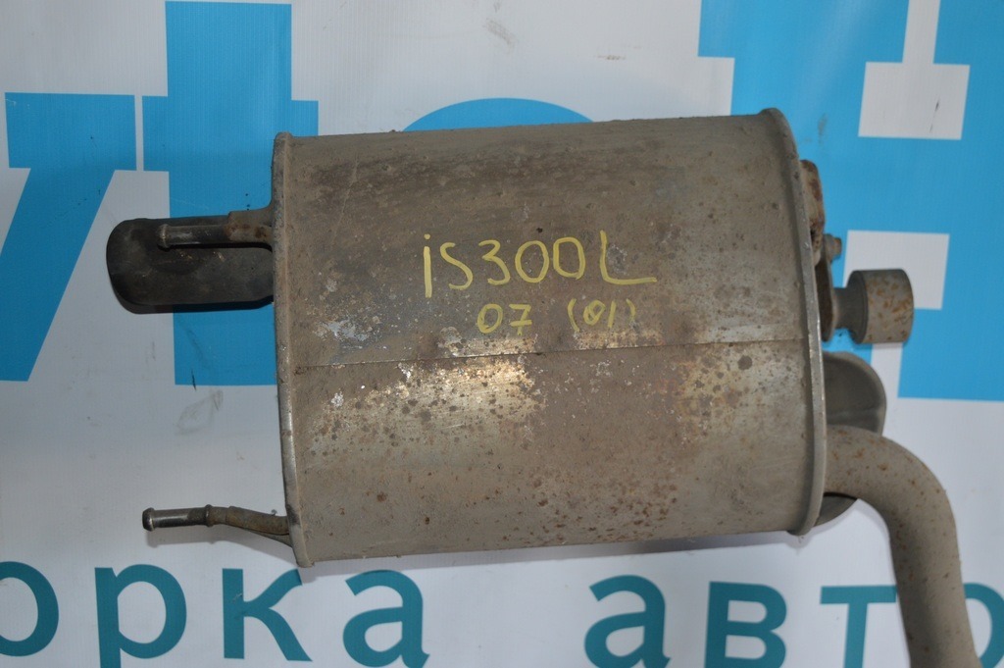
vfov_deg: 25.0
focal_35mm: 54
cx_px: 502
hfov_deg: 36.9
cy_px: 334
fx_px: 1505
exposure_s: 1/60
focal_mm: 36
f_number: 4.8
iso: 640
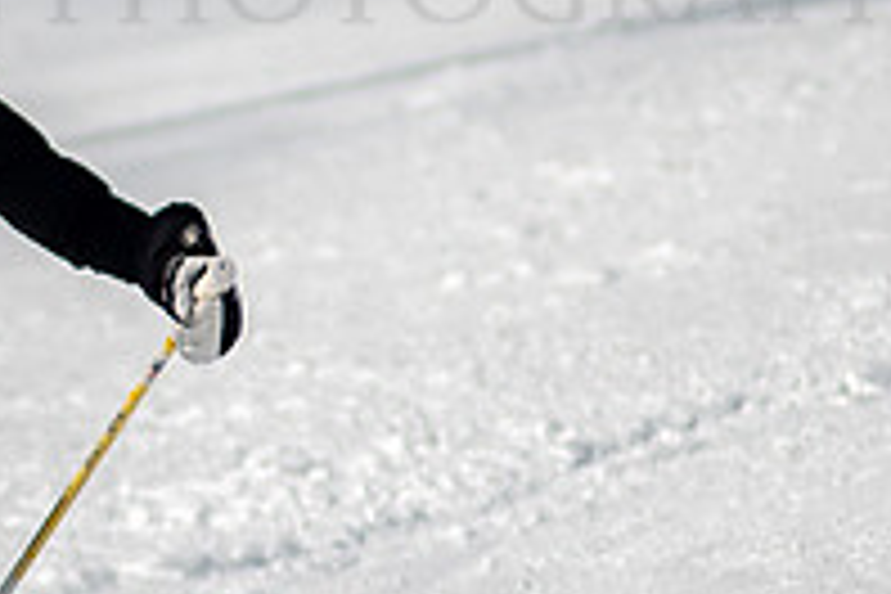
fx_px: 56450
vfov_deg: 0.6
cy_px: 89
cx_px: -126
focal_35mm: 2281
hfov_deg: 0.9
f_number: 2.8
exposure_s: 1/6400
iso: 100
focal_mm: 300
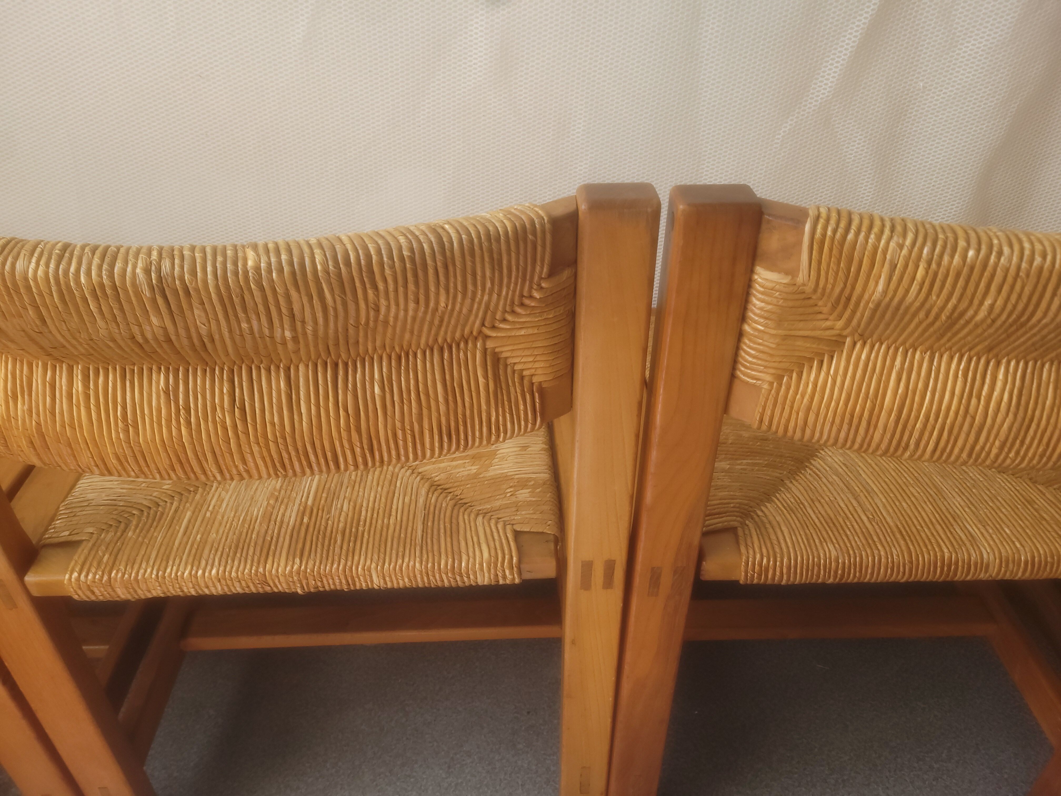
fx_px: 797
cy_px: 398
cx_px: 530
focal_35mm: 26
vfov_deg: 53.1
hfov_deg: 67.3
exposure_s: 1/120
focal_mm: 5.4
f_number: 1.8
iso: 50
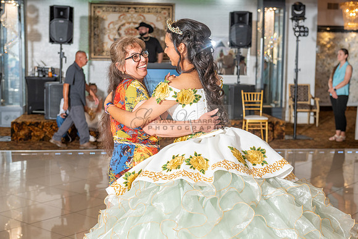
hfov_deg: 36.2
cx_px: 179
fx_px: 547
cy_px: 120
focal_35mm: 55
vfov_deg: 24.6
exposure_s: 1/200
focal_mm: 55
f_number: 4
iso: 500
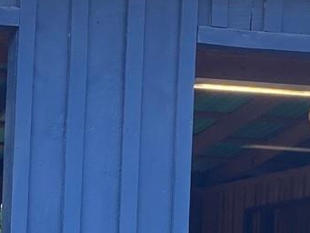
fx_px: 1398
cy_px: 265
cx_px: -65
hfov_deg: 12.4
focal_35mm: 156
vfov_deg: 9.4
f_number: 1.8
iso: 32
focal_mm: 4.25
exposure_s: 1/560
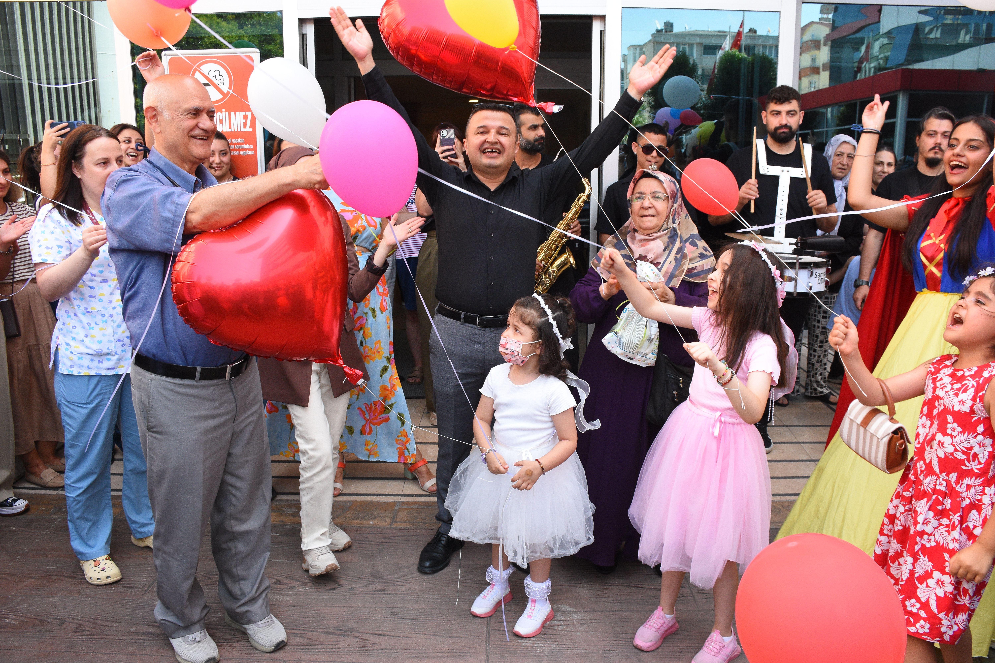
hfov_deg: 67.4
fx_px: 746
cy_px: 332
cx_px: 498
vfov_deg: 47.9
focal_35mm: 27
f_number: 8
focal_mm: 18
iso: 1000
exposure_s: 1/250
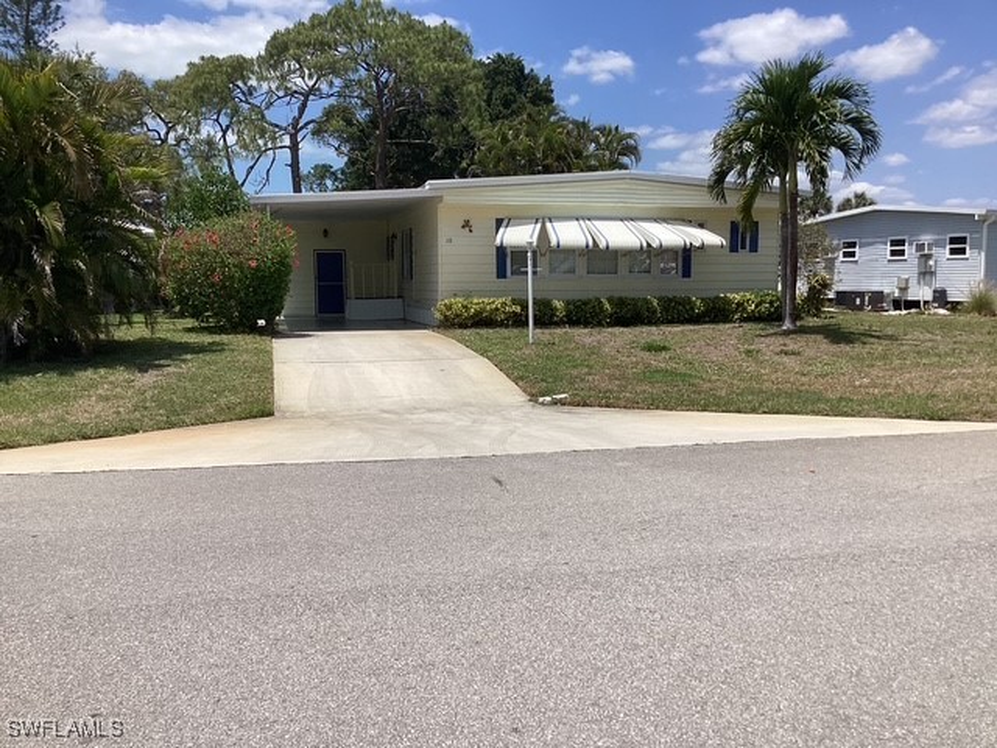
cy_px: 374
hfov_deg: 58.4
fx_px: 893
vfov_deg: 45.4
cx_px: 498
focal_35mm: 31
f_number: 2.4
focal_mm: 3.3
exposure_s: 1/2469
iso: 25
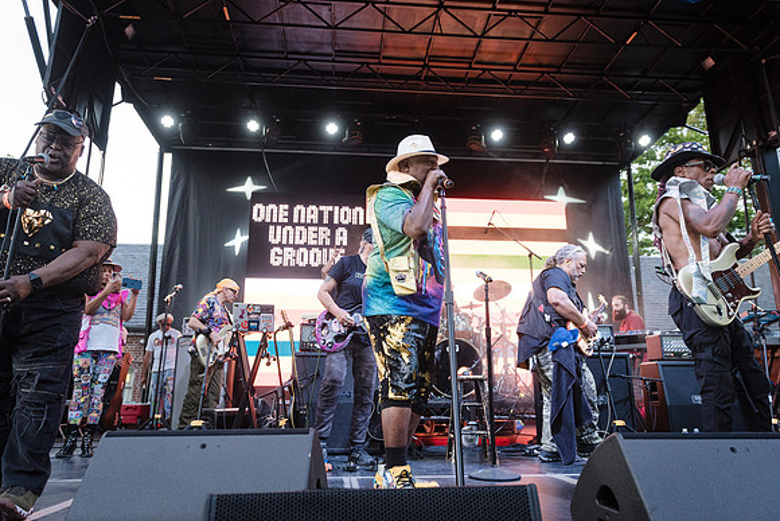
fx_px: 540
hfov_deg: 71.7
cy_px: 260
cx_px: 390
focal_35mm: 25
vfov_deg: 51.5
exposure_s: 1/250
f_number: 4
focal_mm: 24
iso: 2000
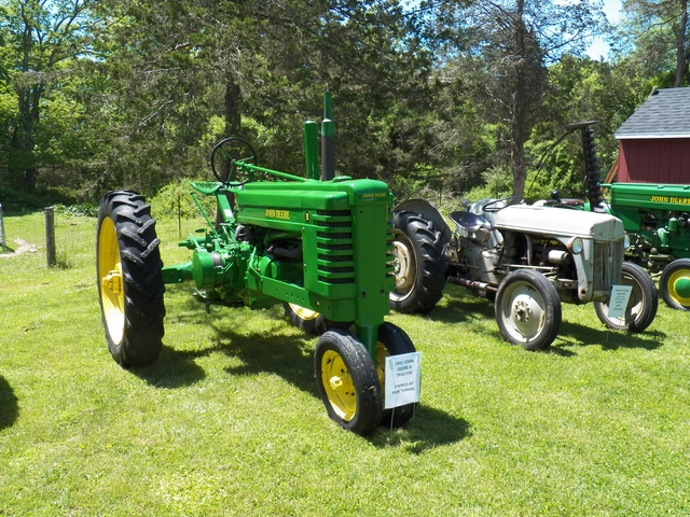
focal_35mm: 31
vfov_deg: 45.4
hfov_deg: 58.4
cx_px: 345
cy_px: 258
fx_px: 618
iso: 125
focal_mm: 5.5
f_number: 4
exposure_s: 1/500
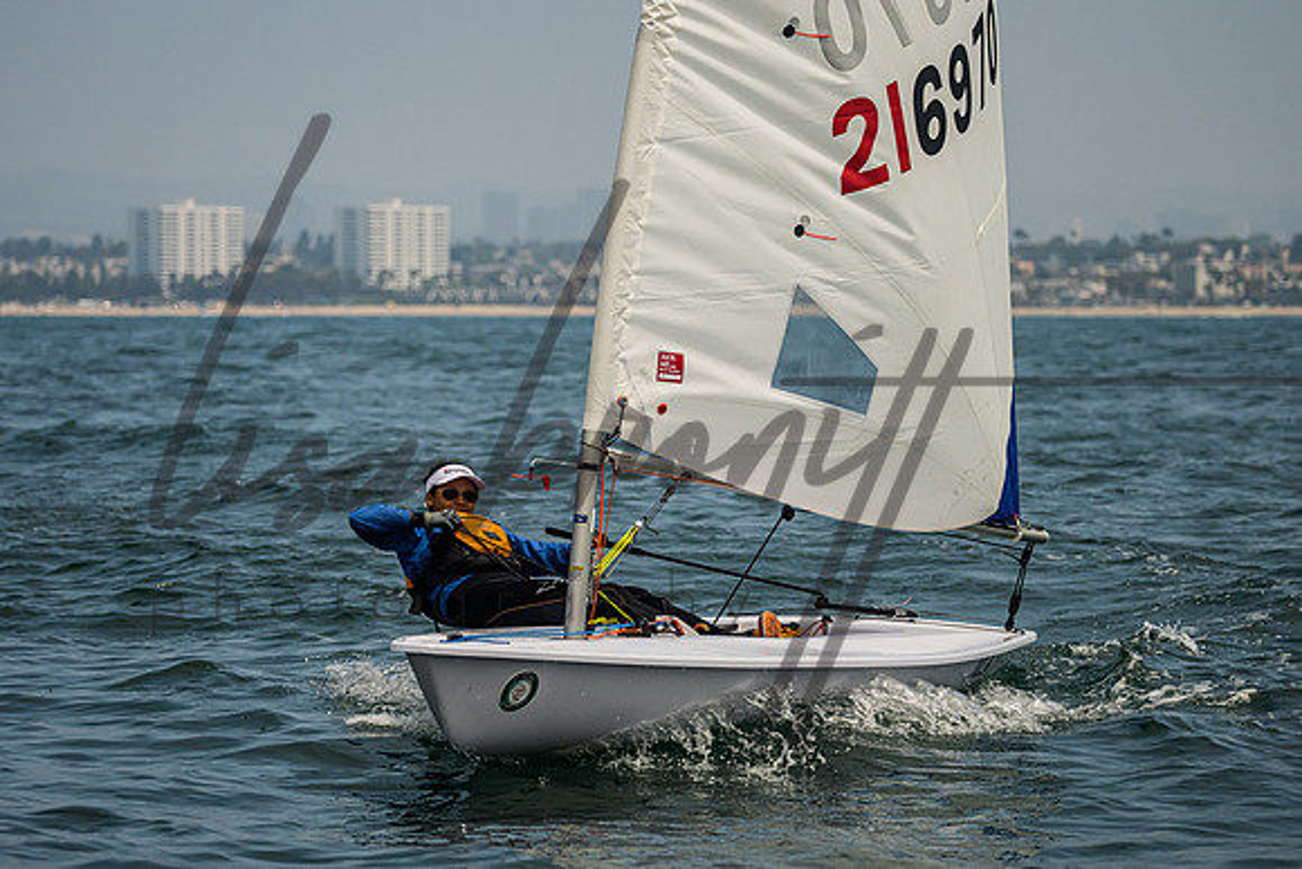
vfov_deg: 8.5
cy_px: 375
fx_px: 5857
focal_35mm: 162
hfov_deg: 12.7
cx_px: 589
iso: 320
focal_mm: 125
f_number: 4.8
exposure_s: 1/2500
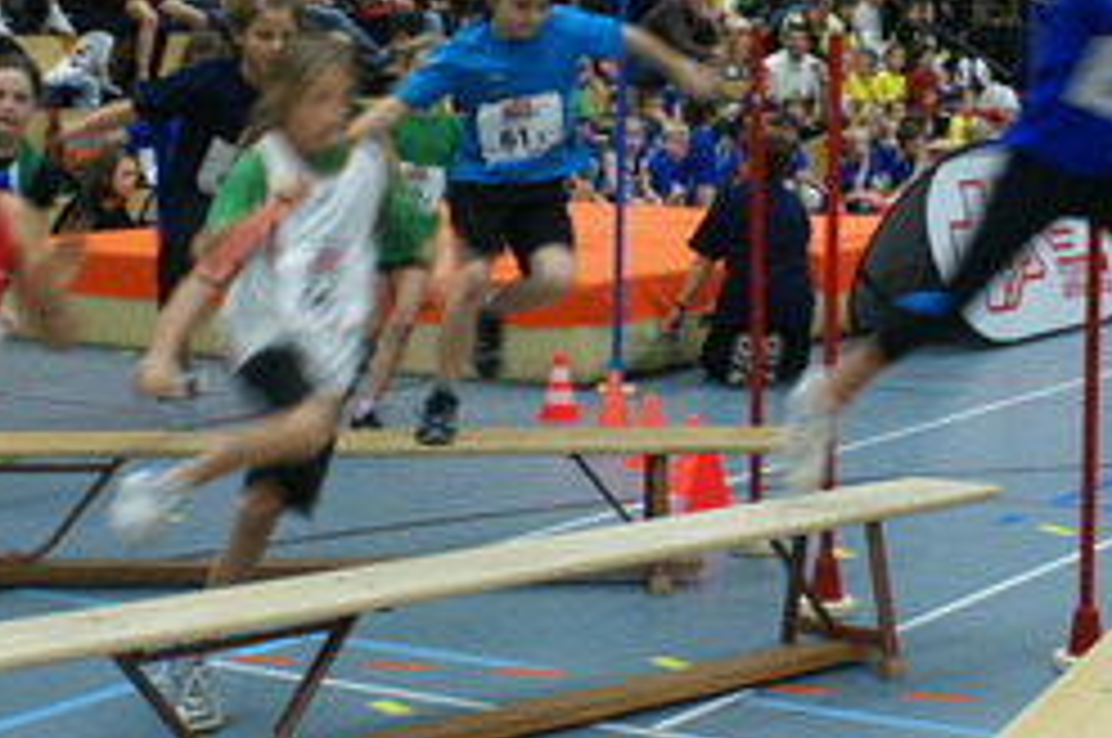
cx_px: 761
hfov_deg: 22.1
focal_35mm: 92
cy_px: 288
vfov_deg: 14.8
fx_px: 2838
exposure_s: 1/40
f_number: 4.5
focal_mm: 28
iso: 800
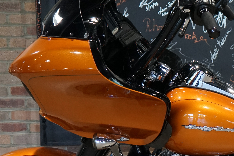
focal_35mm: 98
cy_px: 152
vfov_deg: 13.8
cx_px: 265
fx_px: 637
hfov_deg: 19.8
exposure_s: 1/160
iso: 2000
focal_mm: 36
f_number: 4
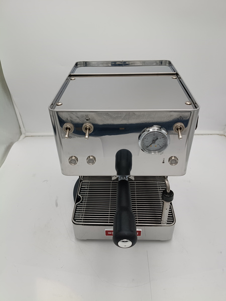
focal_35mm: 26
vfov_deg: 67.3
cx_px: 113
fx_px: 226
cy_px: 150
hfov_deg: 53.1
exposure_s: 1/216
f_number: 1.8
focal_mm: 4.81
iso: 149
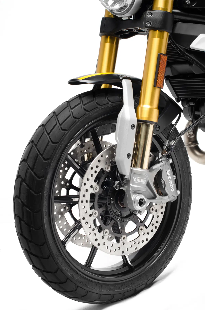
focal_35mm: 75
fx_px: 644
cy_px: 155
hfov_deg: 18.1
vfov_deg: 27.0
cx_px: 102
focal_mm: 50
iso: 200
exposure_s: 1/80
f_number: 5.6
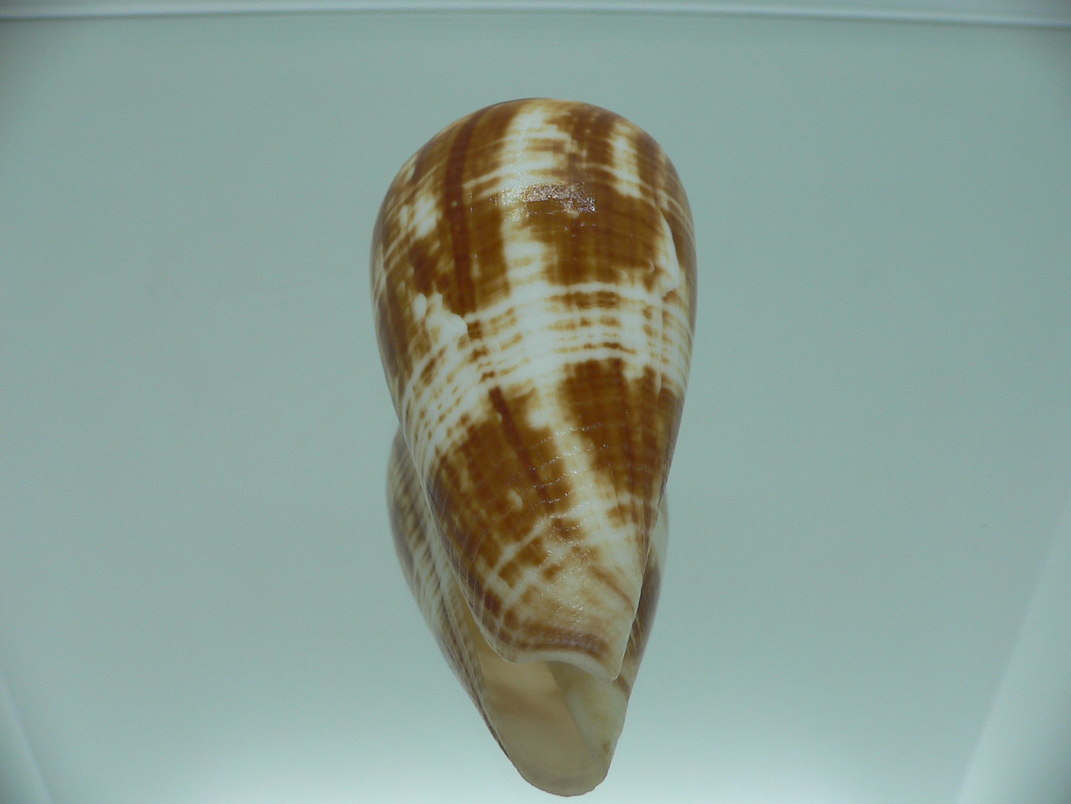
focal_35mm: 35
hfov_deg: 52.6
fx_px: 1083
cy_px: 402
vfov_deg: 40.7
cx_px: 536
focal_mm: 4.6
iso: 80
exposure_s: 1/60
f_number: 2.8
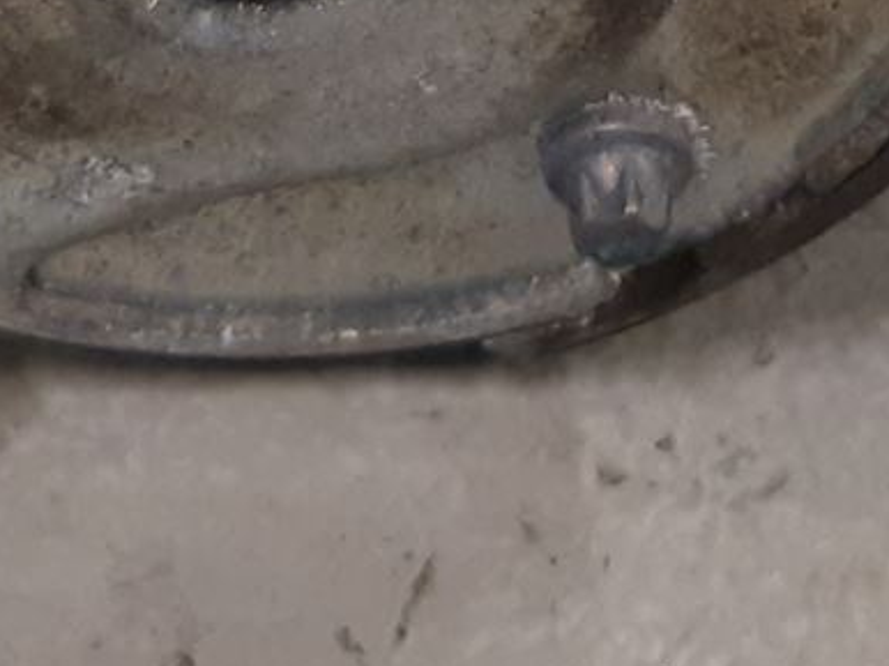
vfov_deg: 9.4
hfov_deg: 14.3
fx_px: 3542
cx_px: 419
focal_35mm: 138
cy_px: -1019
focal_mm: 3.93
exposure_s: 1/50
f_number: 1.7
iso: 160
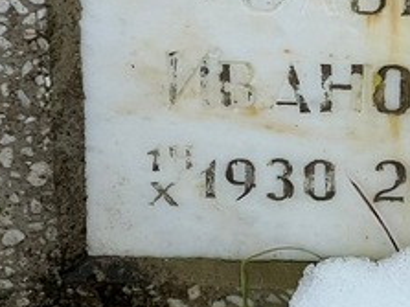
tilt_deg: -38.1
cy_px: -31
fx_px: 3267
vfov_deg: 5.4
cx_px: 416
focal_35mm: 276
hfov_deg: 7.2
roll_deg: +1.6
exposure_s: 1/99
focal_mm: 9
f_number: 2.8
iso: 80
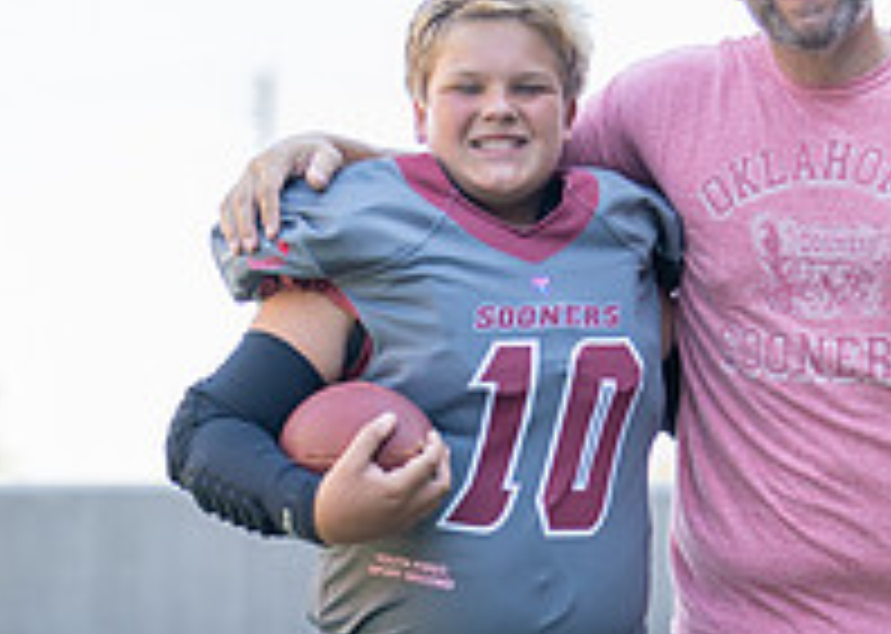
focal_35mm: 160
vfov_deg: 8.9
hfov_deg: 12.5
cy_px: 660
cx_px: 745
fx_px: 4045
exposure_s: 1/1600
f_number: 1.2
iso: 100
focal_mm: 50
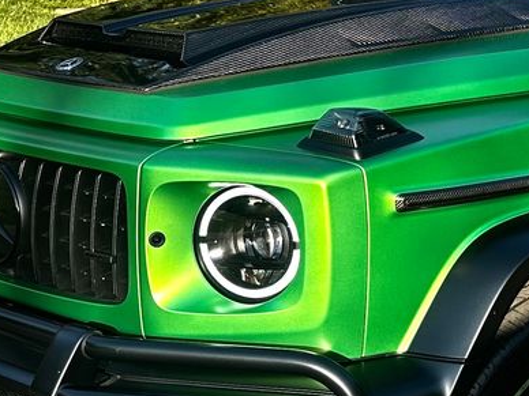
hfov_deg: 19.3
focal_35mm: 99
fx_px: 1513
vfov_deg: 14.9
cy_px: 86
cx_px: 528
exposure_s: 1/864
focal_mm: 6.86
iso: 80
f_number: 1.78
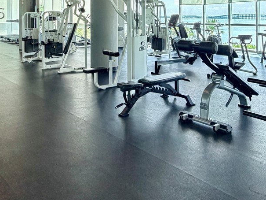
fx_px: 284
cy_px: 13
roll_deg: +0.6
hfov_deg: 50.1
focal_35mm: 37
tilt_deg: +0.1
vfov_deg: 35.9
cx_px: 139
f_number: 2.2
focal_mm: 2.22
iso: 250
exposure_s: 1/121
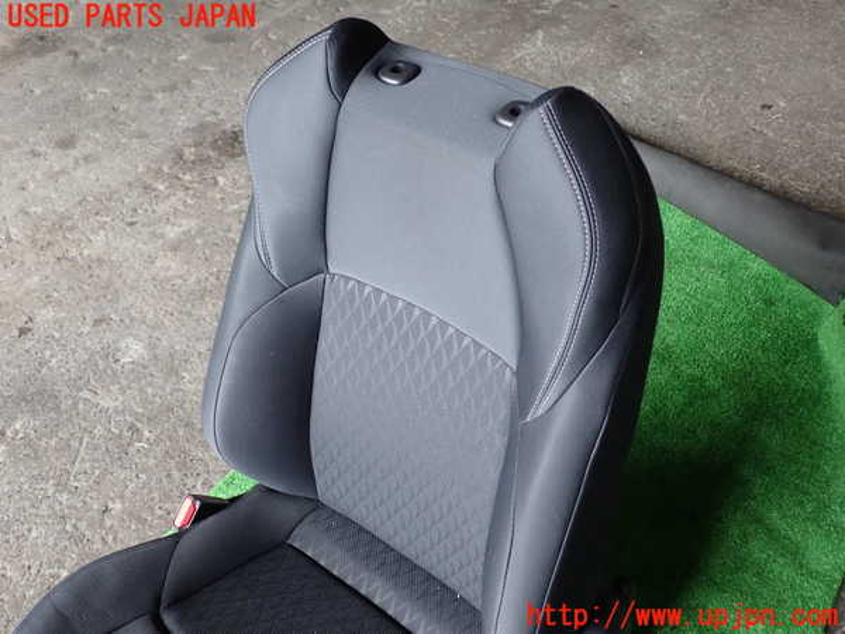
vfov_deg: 37.7
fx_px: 928
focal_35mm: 38
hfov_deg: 49.0
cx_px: 422
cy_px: 317
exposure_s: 1/125
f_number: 2.7
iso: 200
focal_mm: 6.83
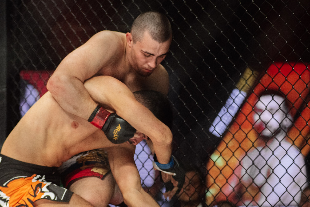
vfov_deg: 8.7
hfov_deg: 13.0
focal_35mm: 158
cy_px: 124
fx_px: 1361
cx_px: 107
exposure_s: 1/1000
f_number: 4
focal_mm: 110
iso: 2000
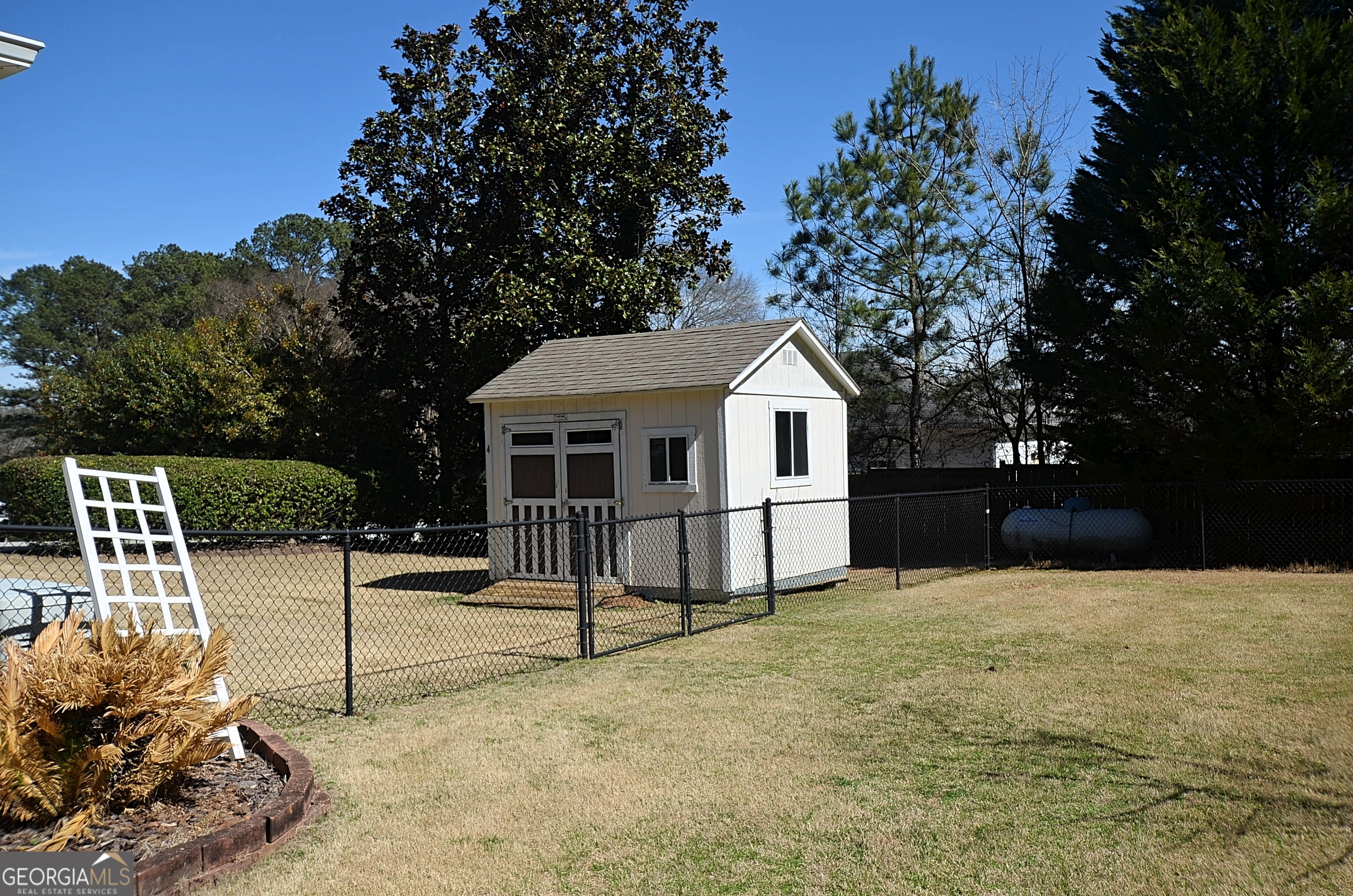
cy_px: 448
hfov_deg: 62.0
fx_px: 1125
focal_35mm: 30
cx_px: 676
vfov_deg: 43.4
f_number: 9
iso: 100
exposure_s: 1/320
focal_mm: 20
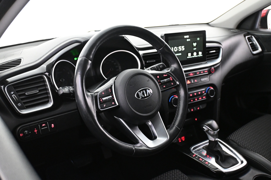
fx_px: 254
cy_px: 90
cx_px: 136
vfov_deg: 39.1
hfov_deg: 56.1
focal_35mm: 34
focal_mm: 22.5
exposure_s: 1/30
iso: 4000
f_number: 4
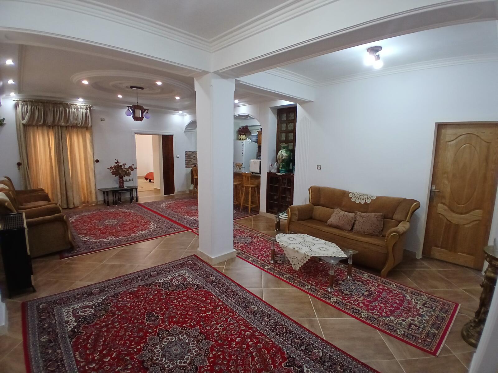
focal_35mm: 17
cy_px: 186
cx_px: 249
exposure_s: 1/33.3
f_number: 2.2
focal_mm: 1.4
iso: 250
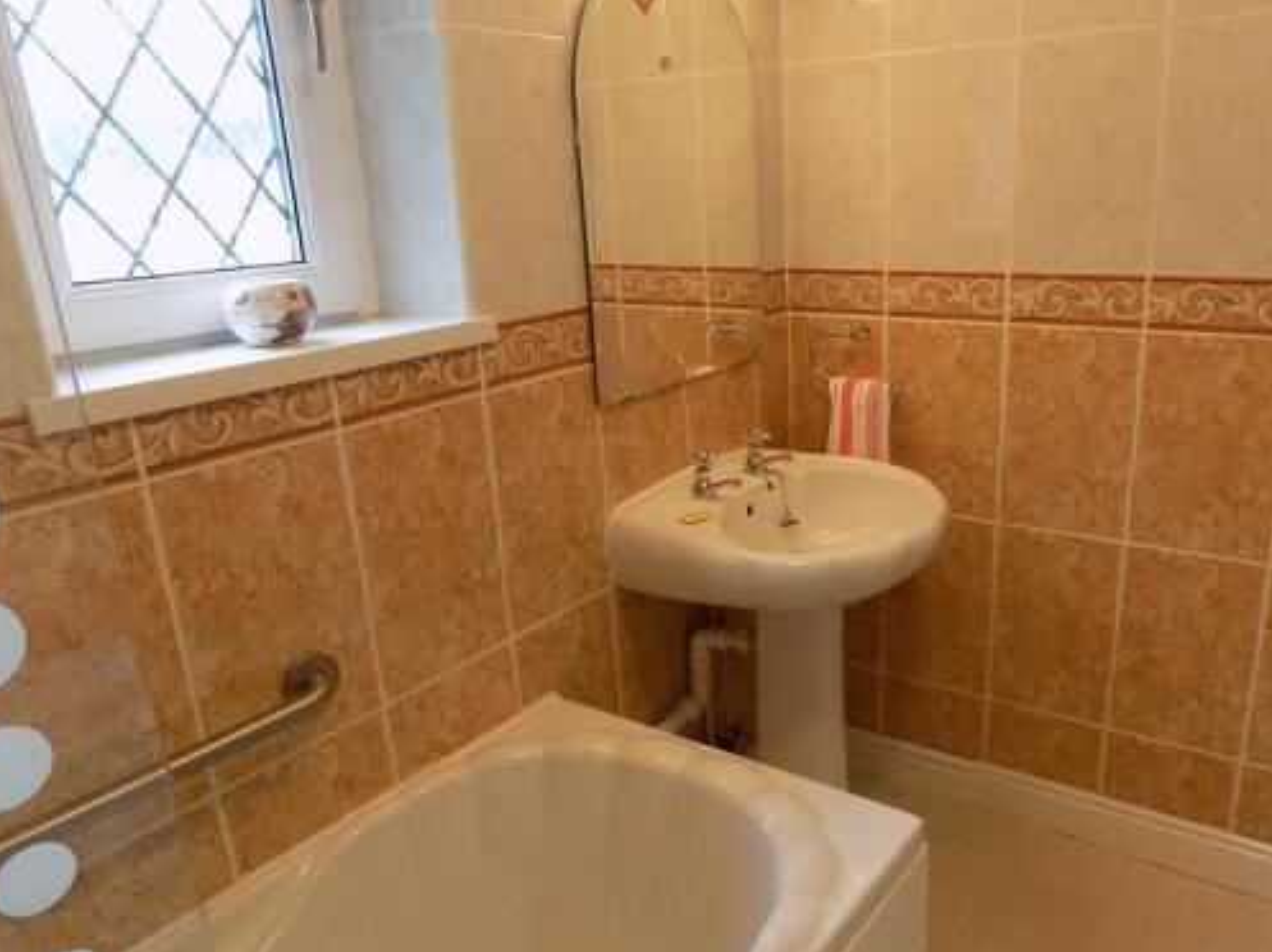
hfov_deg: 65.1
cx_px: 715
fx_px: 991
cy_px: 513
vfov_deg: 51.2
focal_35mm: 27
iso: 140
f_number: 3.1
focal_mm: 4
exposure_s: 1/30
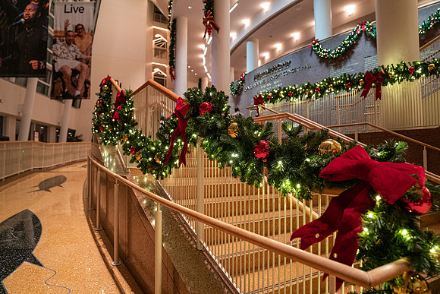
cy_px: 147
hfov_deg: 73.7
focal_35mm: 24
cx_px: 220
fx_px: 293
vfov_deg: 53.2
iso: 4000
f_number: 3.2
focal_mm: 24
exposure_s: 1/200
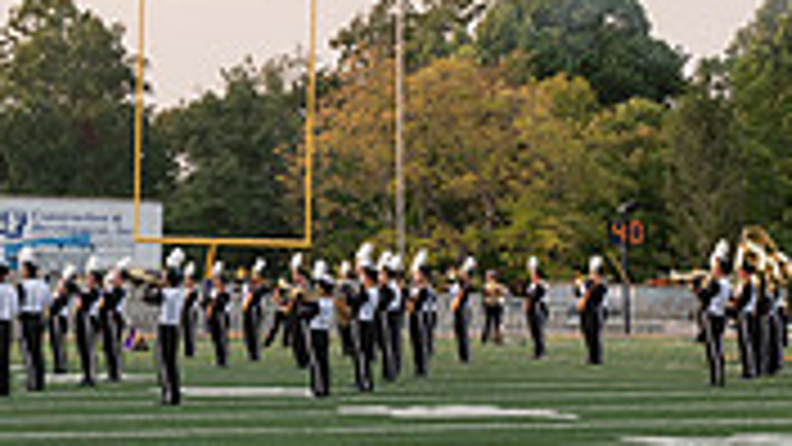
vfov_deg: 7.0
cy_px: 47
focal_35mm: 173
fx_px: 3633
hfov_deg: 12.3
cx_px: -45
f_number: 7.1
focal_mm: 50
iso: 250
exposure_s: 1/250
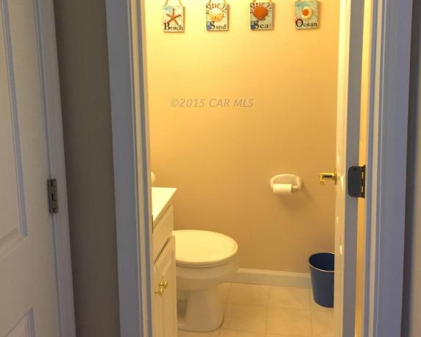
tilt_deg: -9.5
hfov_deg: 47.9
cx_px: 211
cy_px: 102
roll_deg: +1.4
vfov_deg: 38.6
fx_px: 474
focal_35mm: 38
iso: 50
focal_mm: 4.15
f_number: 2.2
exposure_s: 1/30
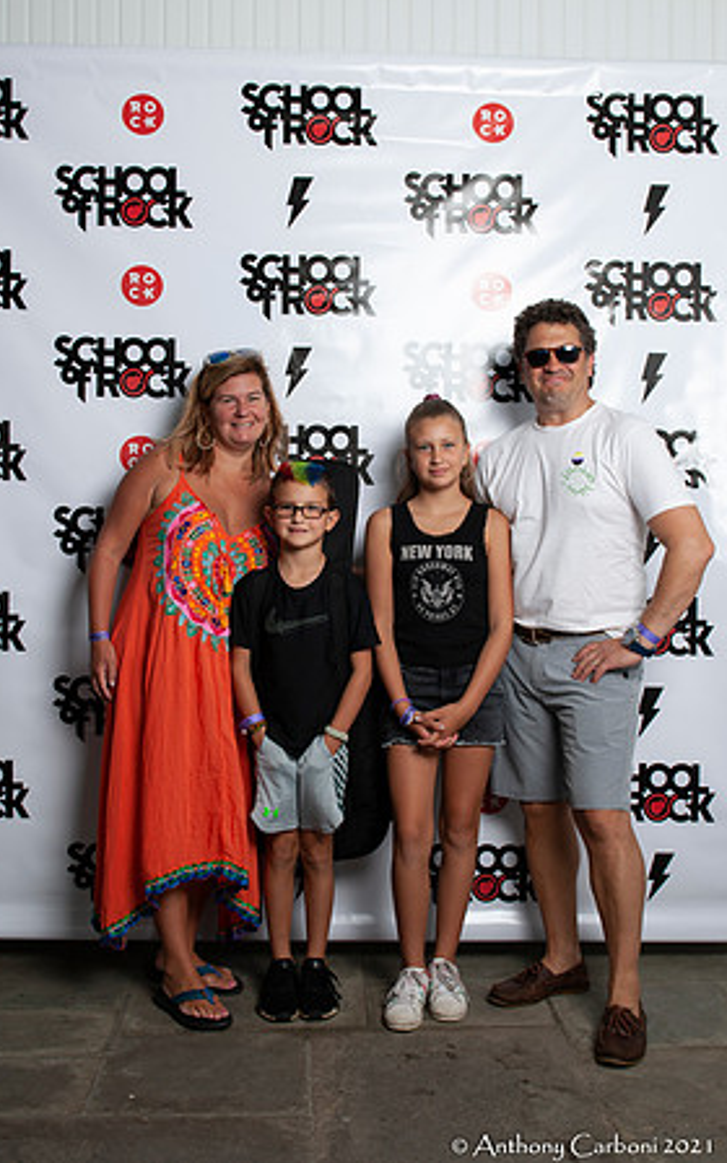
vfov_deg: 49.3
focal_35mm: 40
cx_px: 352
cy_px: 582
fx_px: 1268
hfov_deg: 32.0
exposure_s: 1/160
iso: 100
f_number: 5.6
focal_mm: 26
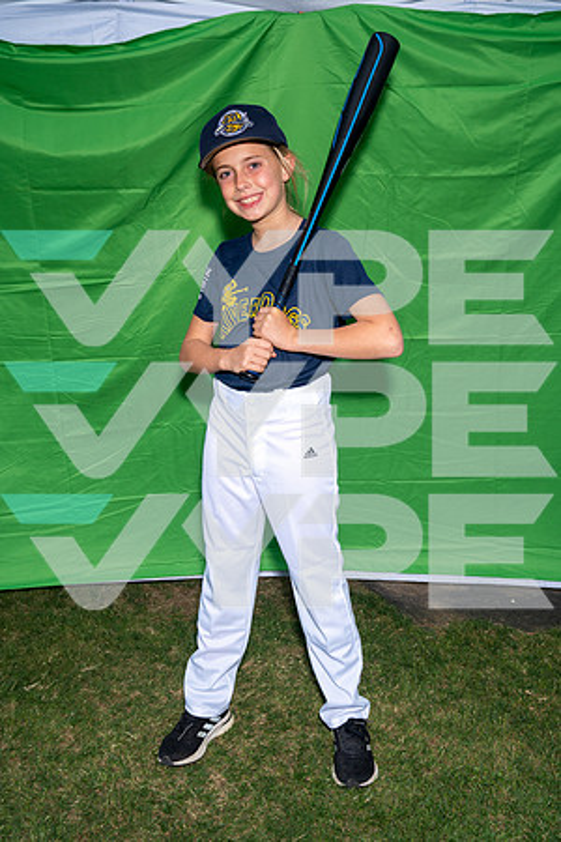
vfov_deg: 57.2
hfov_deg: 40.0
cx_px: 280
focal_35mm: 33
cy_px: 421
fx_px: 771
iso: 320
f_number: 7.1
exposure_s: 1/400
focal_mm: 33
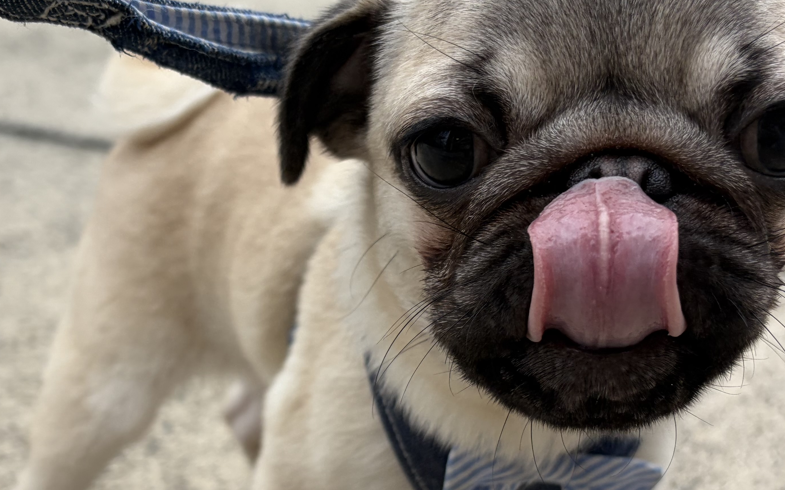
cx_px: 340
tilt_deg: -24.2
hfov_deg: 35.6
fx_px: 1219
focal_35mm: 57
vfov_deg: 22.6
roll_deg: +1.8
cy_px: 357
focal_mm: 5.96
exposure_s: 1/1953
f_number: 1.6
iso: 50
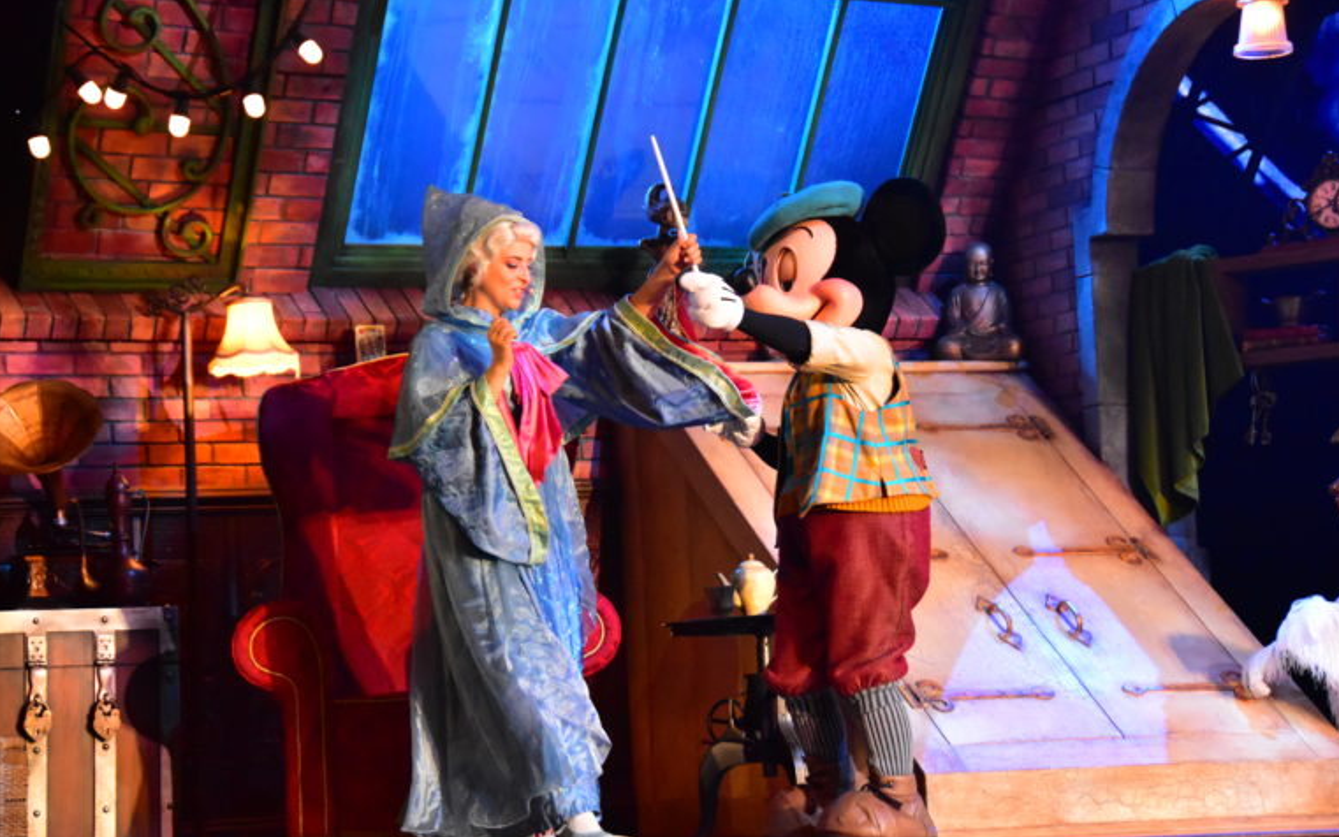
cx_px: 670
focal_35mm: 108
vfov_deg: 12.1
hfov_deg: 19.3
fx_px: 3942
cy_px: 433
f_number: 5
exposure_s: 1/125
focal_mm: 70
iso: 5000
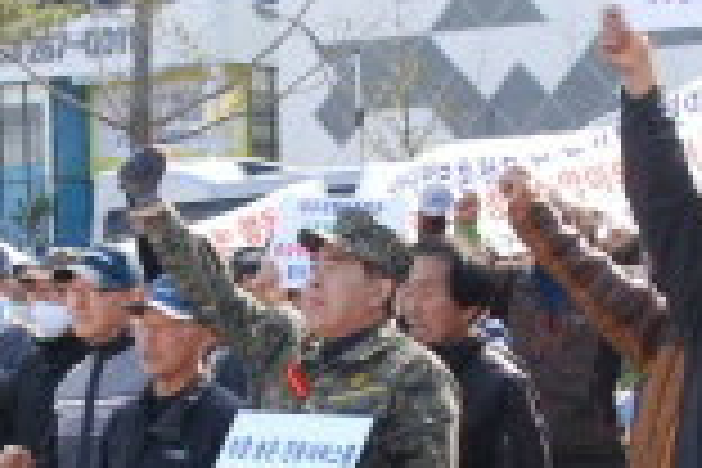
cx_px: 297
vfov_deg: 10.5
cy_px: 477
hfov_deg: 15.8
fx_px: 2527
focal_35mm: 130
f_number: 10
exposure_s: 1/320
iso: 800
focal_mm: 27
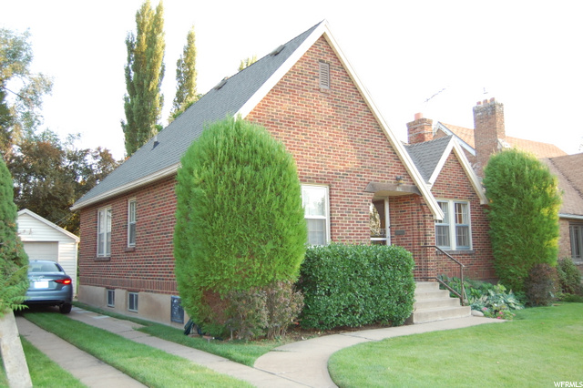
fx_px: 534
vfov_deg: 39.9
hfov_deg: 57.2
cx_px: 292
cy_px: 194
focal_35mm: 33
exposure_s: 1/125
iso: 400
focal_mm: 22
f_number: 3.8
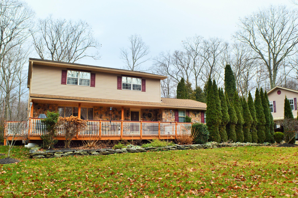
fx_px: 298
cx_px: 149
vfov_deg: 36.8
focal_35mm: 36
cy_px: 99
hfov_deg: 53.2
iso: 400
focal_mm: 24
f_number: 9
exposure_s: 1/125
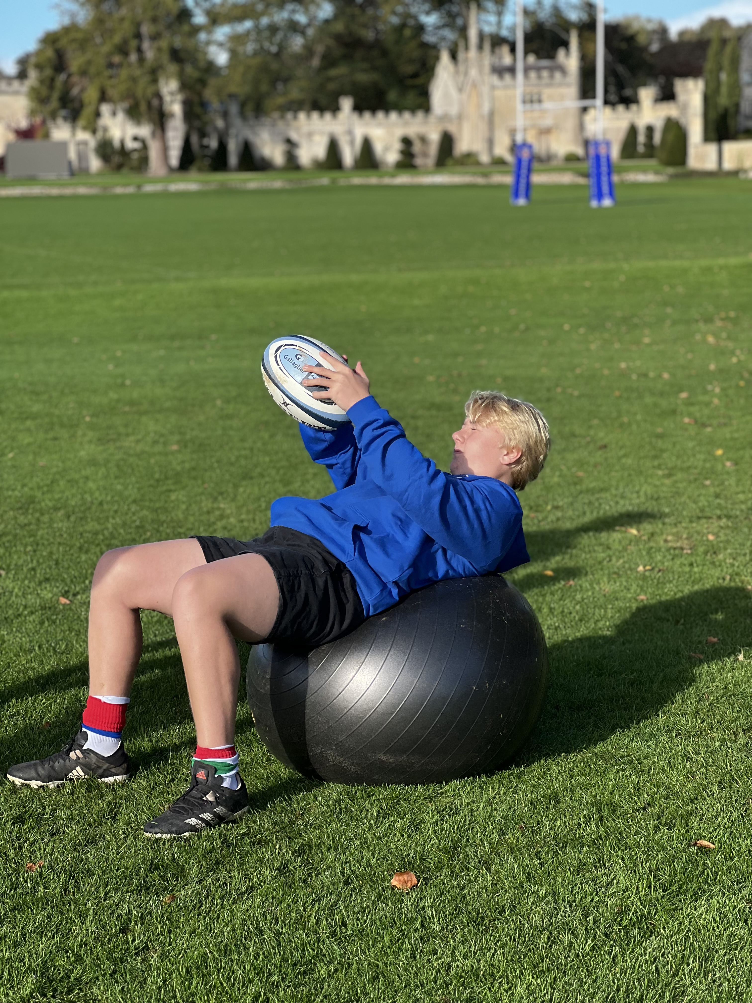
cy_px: 502
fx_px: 2230
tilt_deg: -8.4
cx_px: 376
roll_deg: +2.4
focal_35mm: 77
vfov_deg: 25.3
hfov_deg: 19.1
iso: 32
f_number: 2.8
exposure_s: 1/481
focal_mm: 9
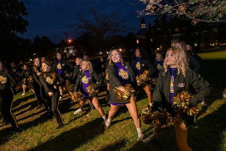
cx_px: 113
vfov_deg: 53.2
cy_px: 76
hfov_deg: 73.7
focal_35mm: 24
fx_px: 151
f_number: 4.5
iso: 6400
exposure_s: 1/40
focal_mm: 24
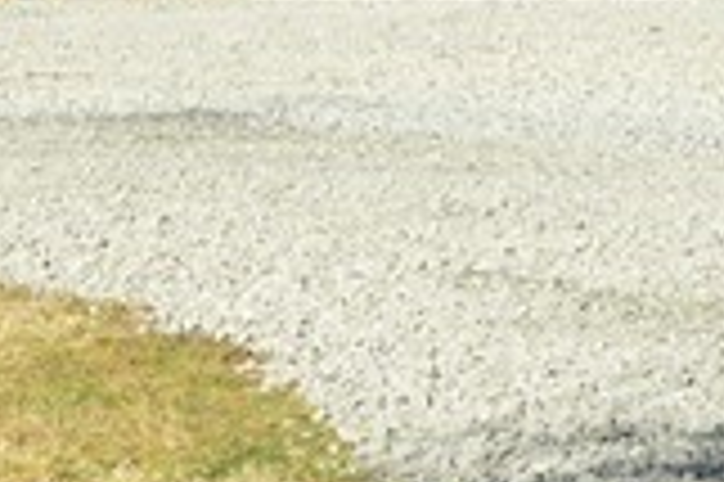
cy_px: -414
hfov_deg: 6.3
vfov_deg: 4.2
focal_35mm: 324
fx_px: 6509
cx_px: 816
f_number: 9
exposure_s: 1/250
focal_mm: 48
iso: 200
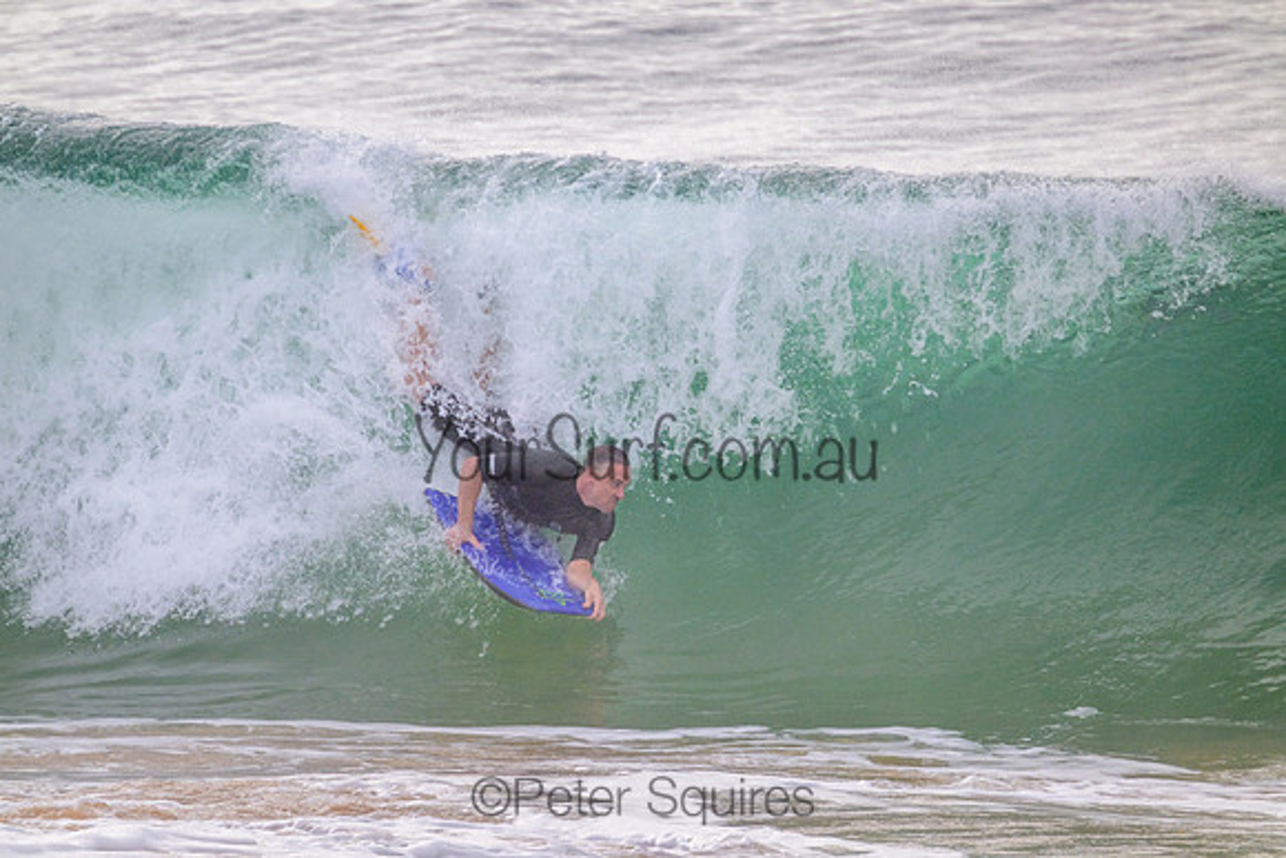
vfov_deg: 1.7
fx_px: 28583
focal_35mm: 800
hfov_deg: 2.6
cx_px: 643
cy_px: 429
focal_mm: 800
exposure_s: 1/2000
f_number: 11
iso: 1250
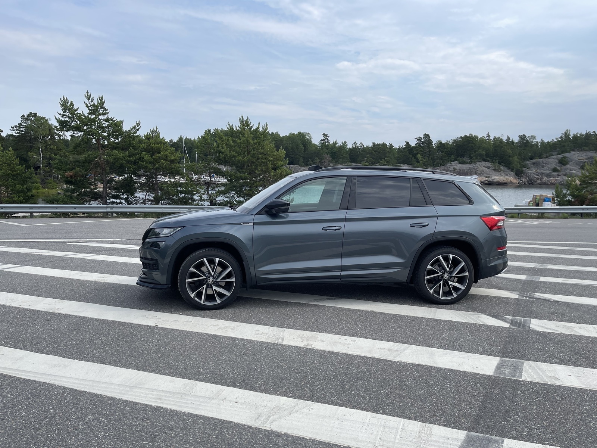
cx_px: 298
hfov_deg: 67.3
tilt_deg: -7.8
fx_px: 448
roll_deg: -0.8
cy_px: 224
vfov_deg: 53.1
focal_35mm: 26
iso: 32
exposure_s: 1/3788
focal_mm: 5.1
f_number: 1.6
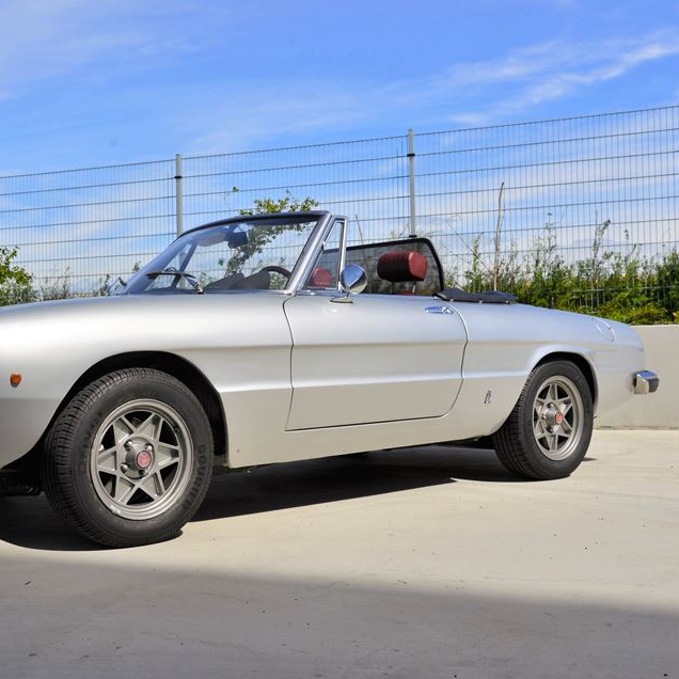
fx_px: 910
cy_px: 341
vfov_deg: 40.9
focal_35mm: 41
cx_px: 224
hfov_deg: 40.4
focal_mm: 32
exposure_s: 1/320
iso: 100
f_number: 9
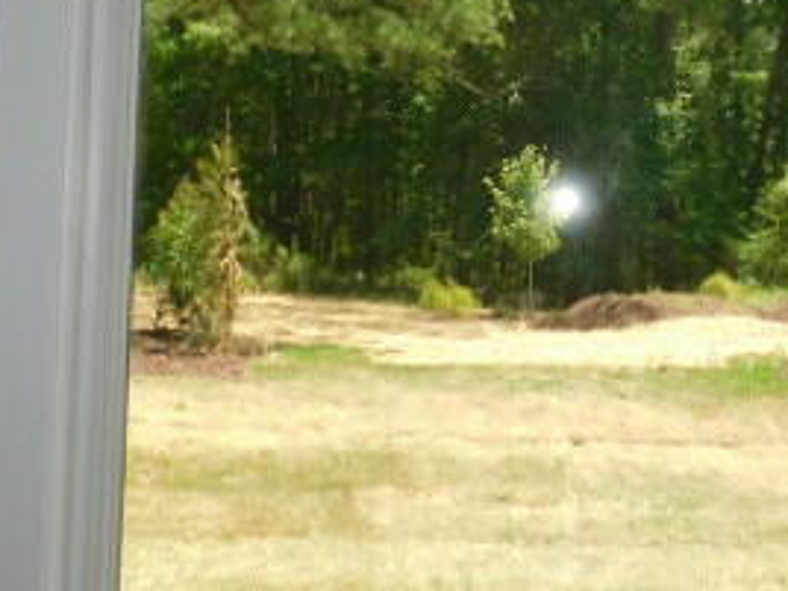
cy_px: 121
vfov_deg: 26.1
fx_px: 1252
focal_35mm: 55
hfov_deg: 34.5
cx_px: 550
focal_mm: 4
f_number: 3
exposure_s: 1/400
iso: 125
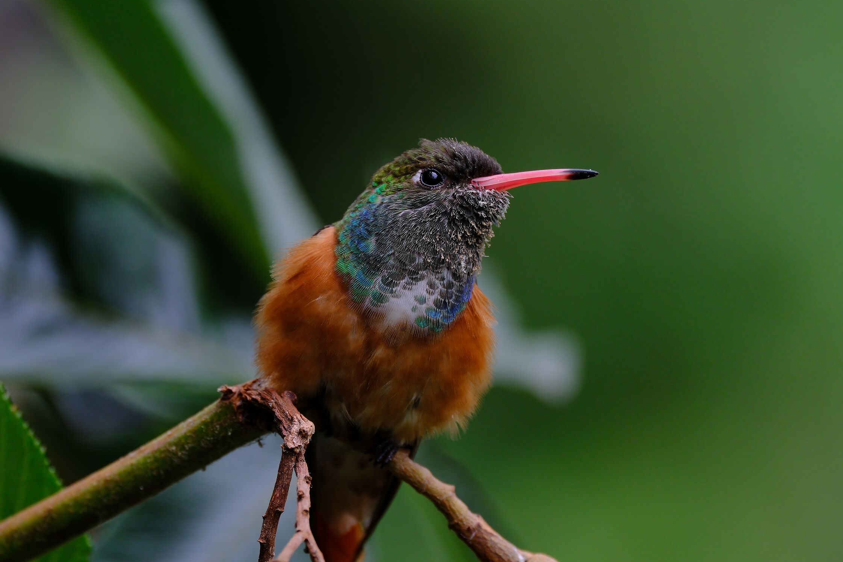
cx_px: 406
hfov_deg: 2.6
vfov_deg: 1.7
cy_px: 293
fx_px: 18779
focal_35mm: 802
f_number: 6.7
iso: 640
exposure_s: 1/200
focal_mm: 500
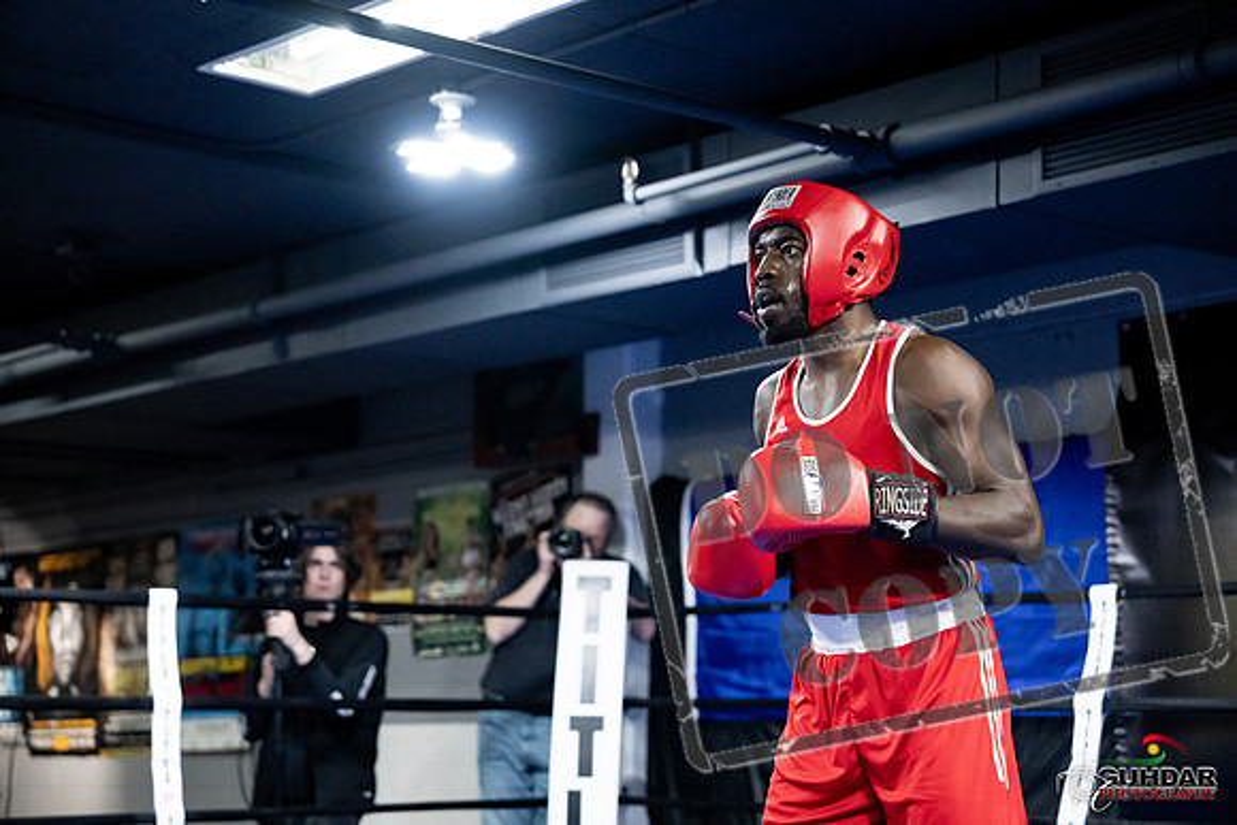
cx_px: 618
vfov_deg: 19.5
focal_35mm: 70
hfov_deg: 28.8
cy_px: 412
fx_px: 2406
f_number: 2.8
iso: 10000
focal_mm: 70
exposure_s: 1/1000
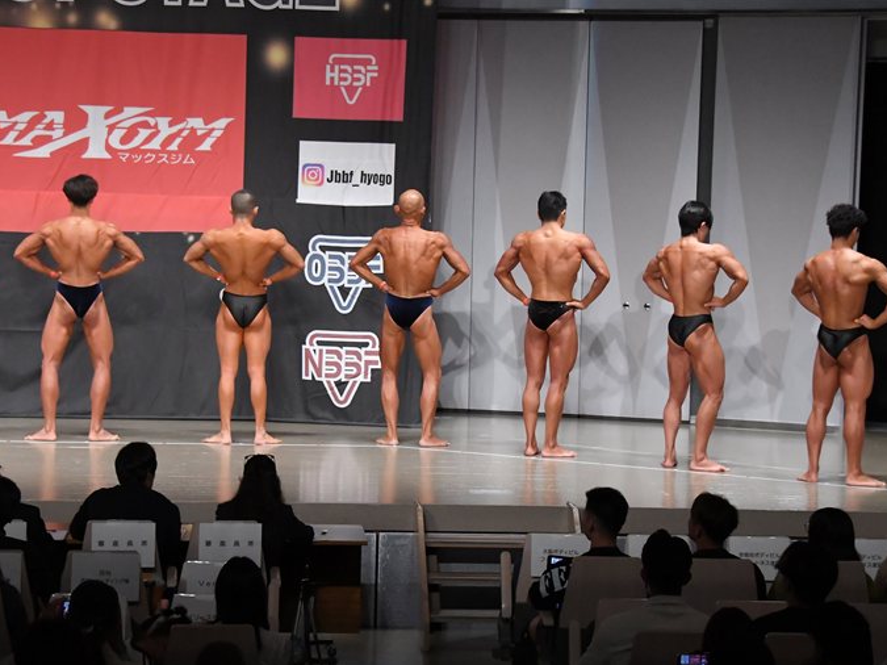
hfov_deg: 18.4
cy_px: 338
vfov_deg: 13.8
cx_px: 436
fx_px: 2741
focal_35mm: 107
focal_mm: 65
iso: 6400
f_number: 5.6
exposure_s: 1/400
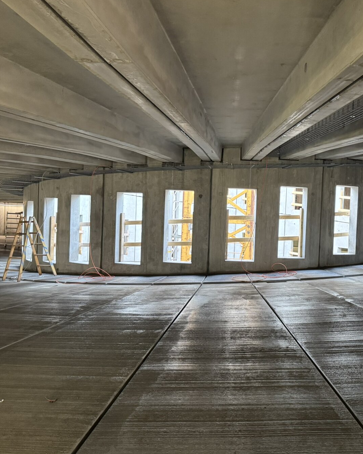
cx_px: 249
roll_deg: -2.2
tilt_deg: -1.2
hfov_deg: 41.5
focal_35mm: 35
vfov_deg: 51.5
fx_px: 470
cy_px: 229
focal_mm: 6.76
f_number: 1.78
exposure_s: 1/50
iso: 640
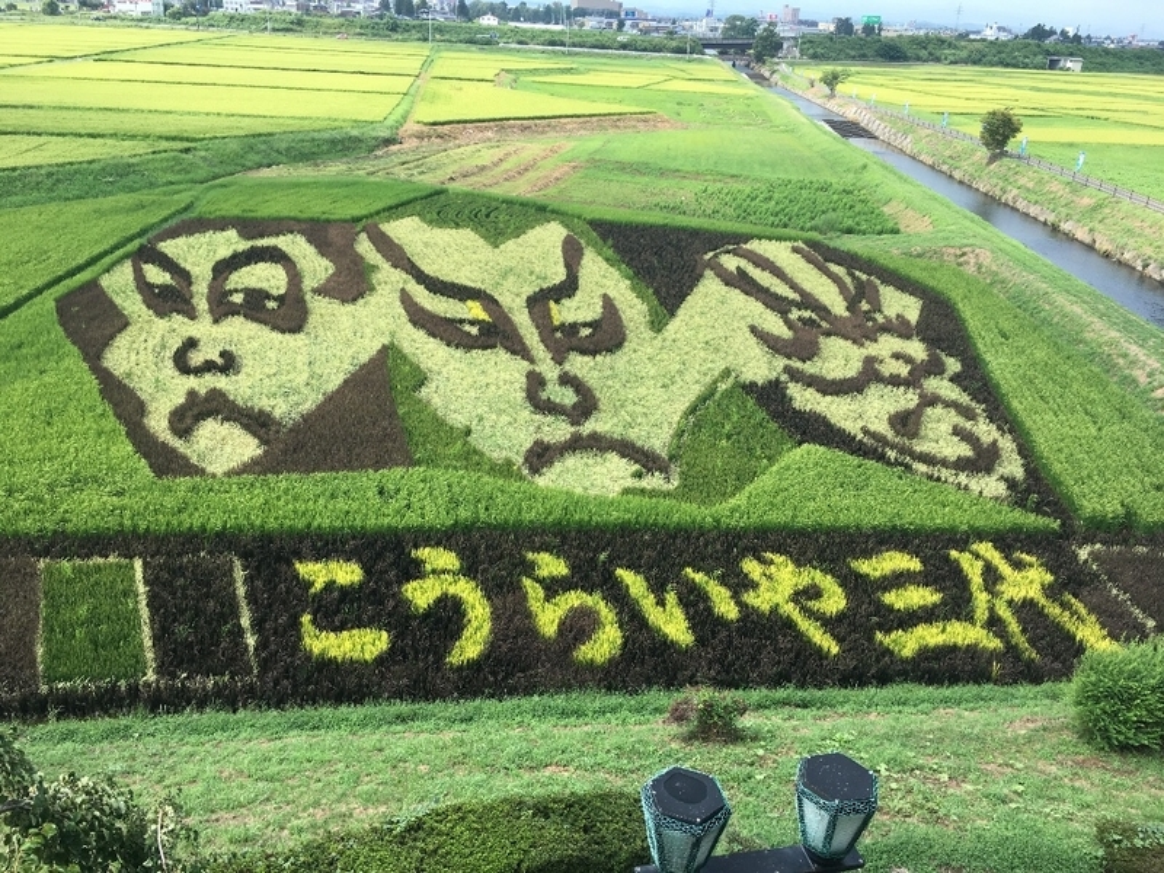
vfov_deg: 48.2
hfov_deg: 61.7
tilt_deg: -22.8
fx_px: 975
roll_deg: -2.2
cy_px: 436
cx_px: 582
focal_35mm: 29
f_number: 2.2
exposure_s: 1/506
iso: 25
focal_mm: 4.15
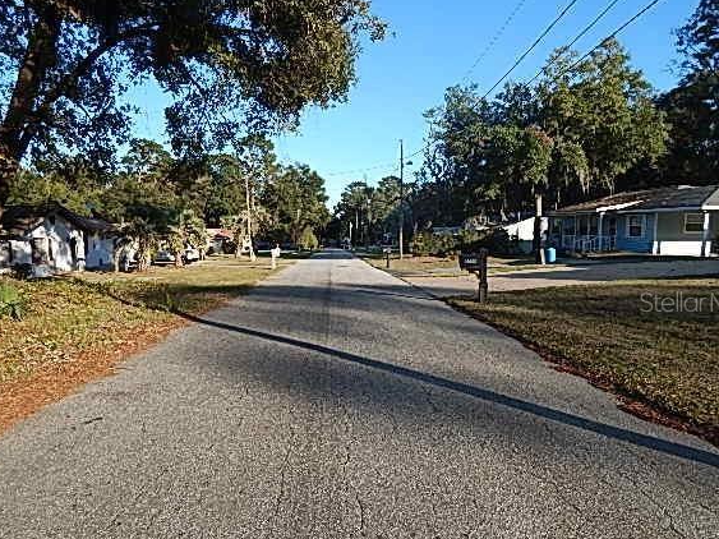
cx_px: 351
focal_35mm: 25
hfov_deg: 69.4
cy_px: 301
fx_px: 519
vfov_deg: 54.7
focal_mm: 4
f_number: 3
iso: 125
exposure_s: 1/1000
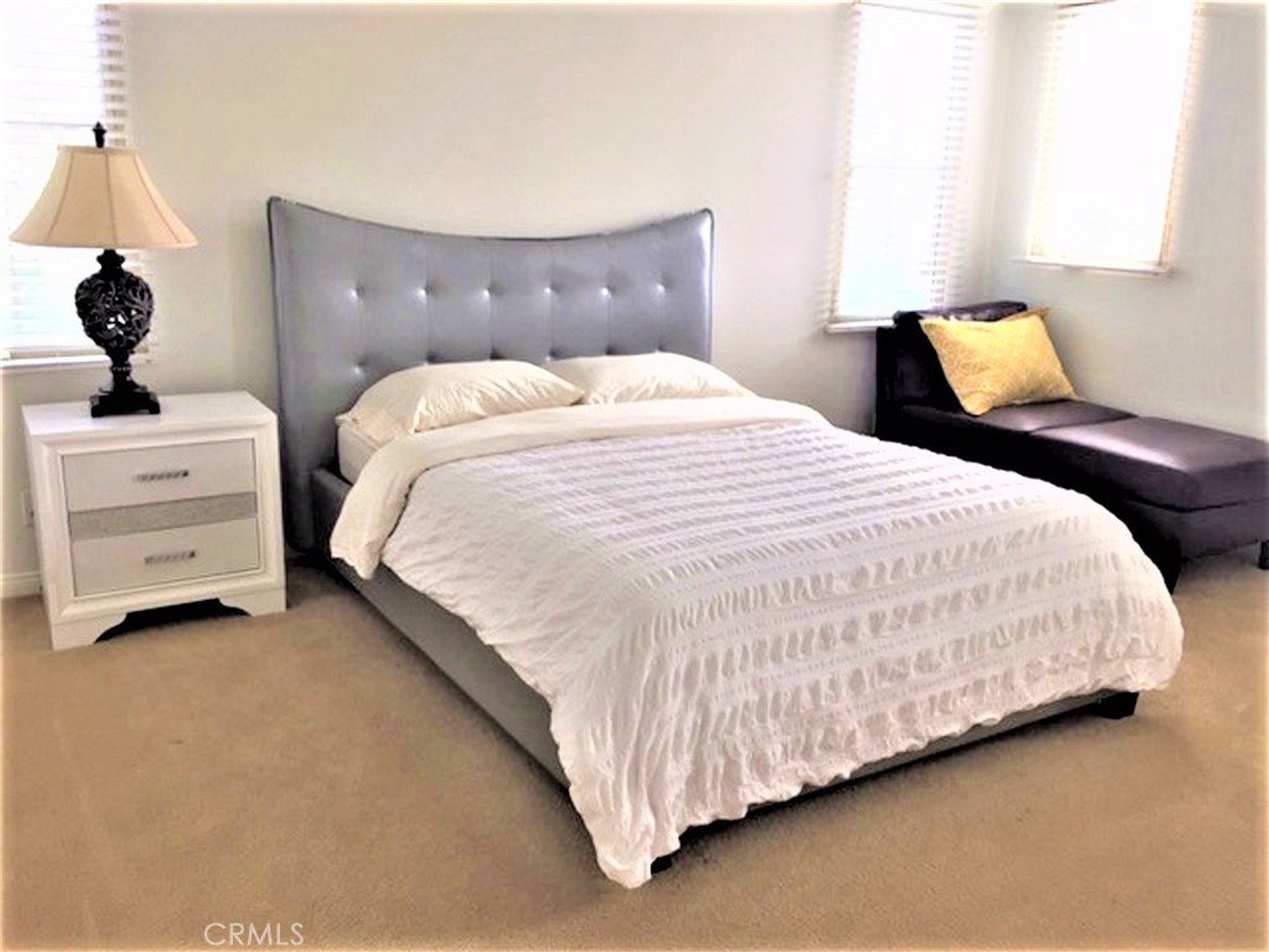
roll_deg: -3.3
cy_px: 476
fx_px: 1063
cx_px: 634
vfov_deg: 48.2
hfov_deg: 61.7
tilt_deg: -14.3
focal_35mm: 29
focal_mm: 4.15
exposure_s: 1/60
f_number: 2.2
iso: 32
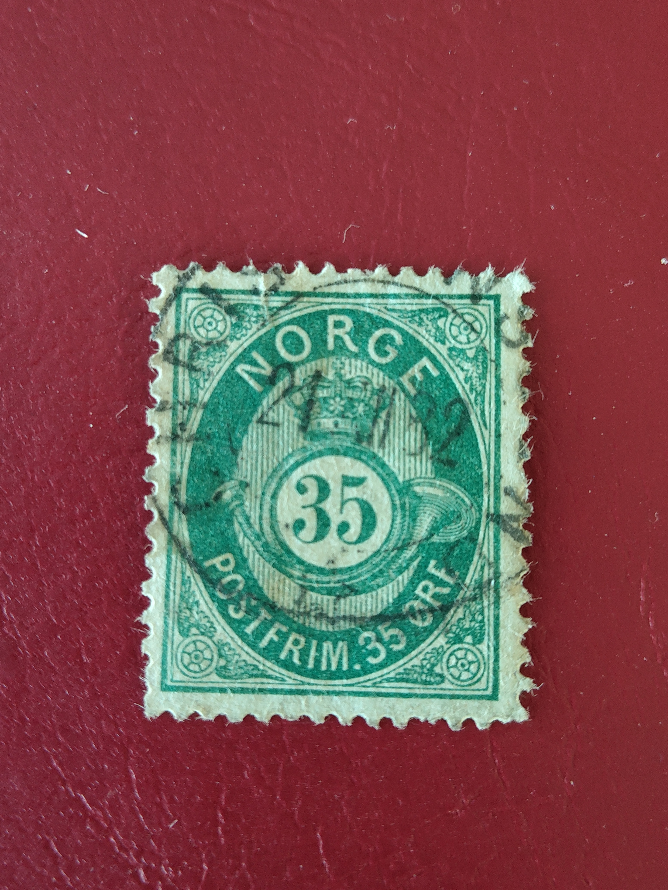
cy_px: 445
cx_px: 334
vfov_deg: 46.8
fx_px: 1029
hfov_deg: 36.0
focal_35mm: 40
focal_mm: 4.15
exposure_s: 1/33.3
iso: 452
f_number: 1.8
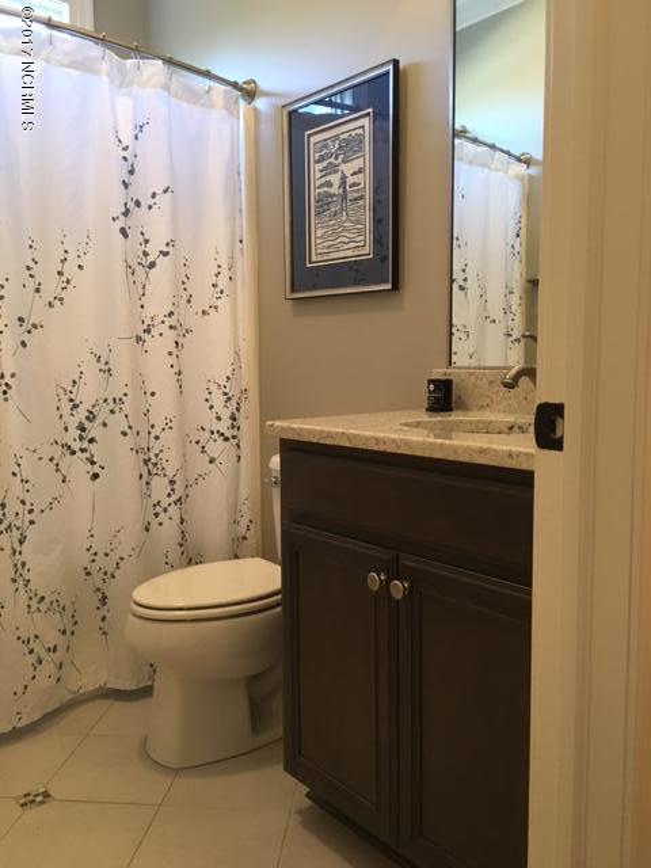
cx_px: 326
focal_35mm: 29
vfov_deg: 61.7
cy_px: 434
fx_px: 727
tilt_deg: -4.8
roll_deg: +0.4
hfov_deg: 48.2
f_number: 2.2
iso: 160
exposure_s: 1/30
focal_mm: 4.15
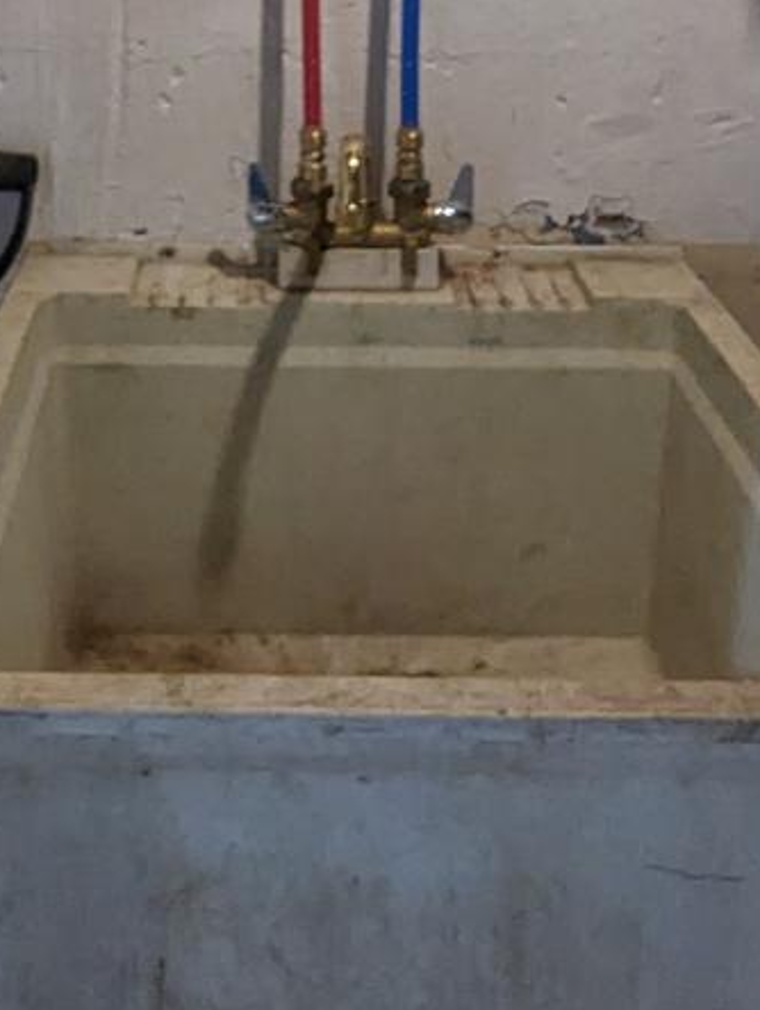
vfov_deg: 36.3
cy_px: -75
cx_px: 280
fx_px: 1315
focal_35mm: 45
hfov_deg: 32.1
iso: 367
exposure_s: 1/30
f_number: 2.2
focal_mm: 1.95
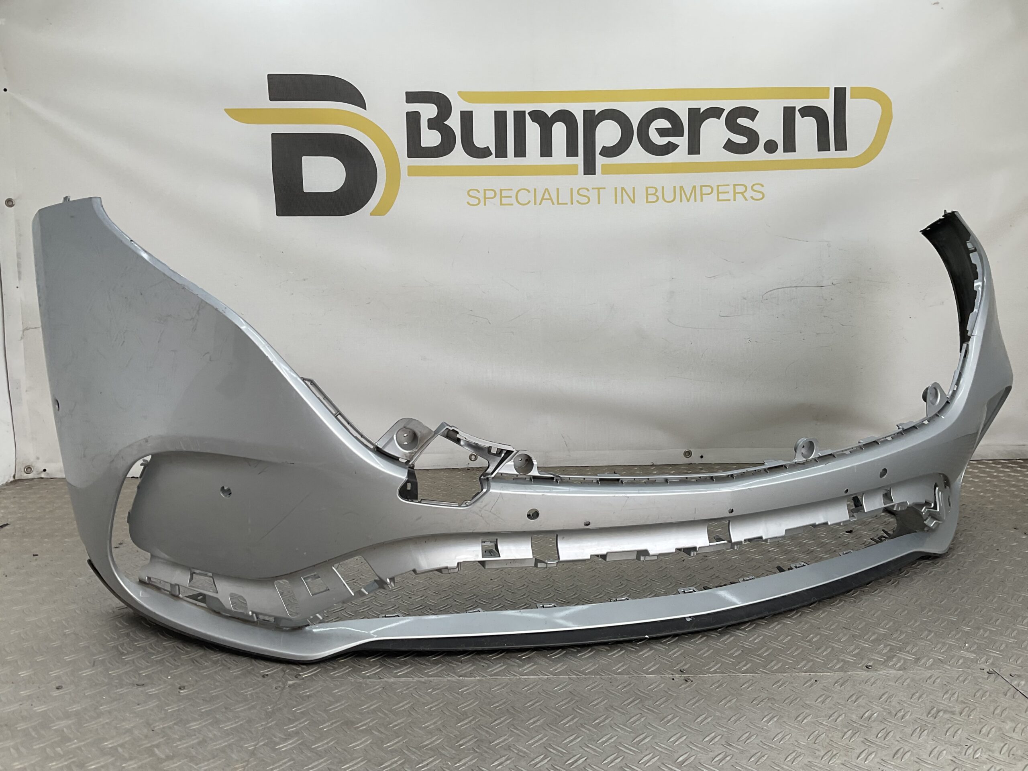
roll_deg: -0.8
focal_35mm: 29
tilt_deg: -9.6
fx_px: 861
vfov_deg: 48.2
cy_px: 386
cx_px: 514
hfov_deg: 61.7
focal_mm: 3
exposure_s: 1/233
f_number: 1.8
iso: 16
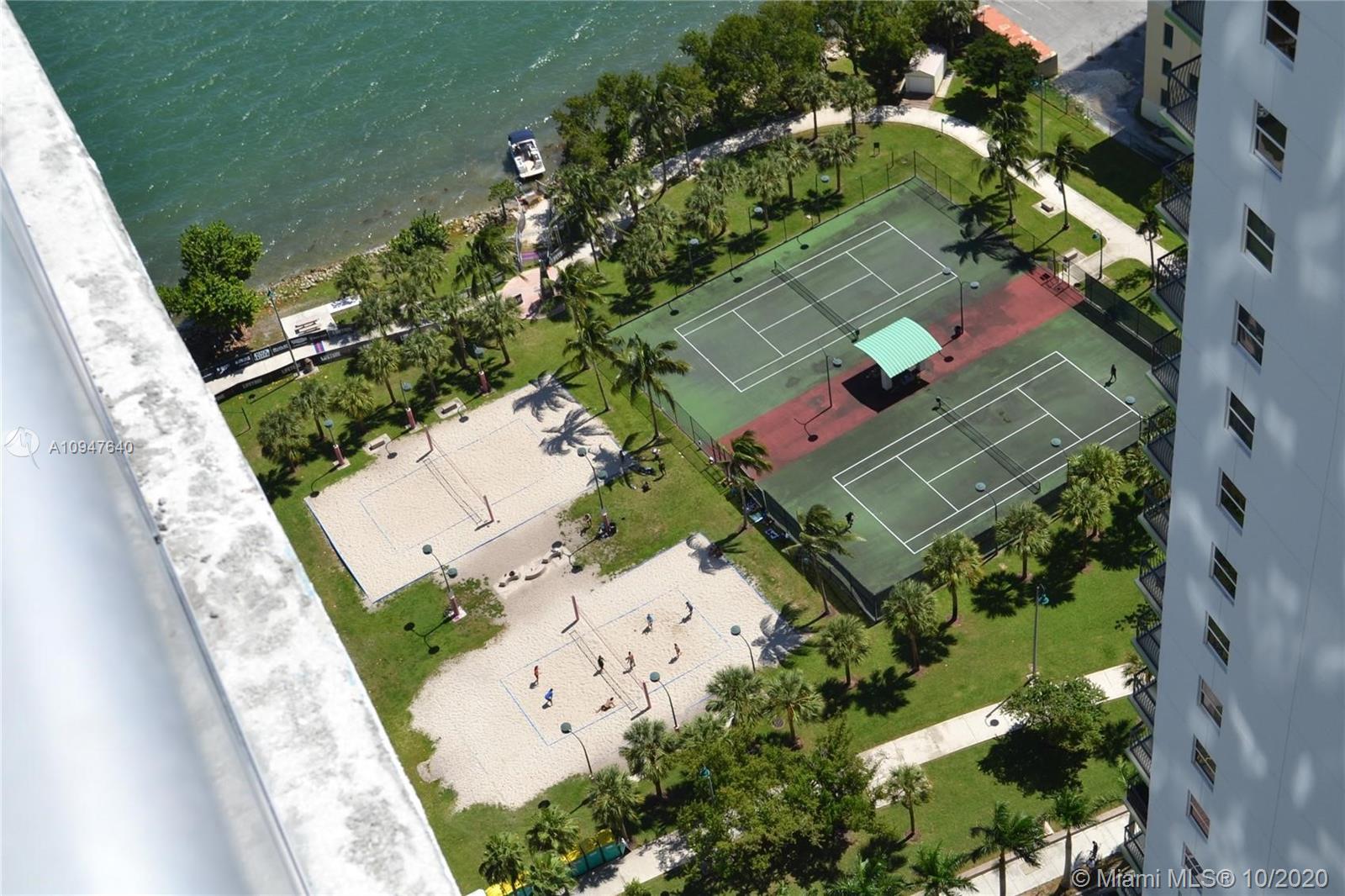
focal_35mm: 48
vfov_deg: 28.1
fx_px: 1793
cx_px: 672
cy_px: 448
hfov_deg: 41.1
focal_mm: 32
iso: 100
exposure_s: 1/250
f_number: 8
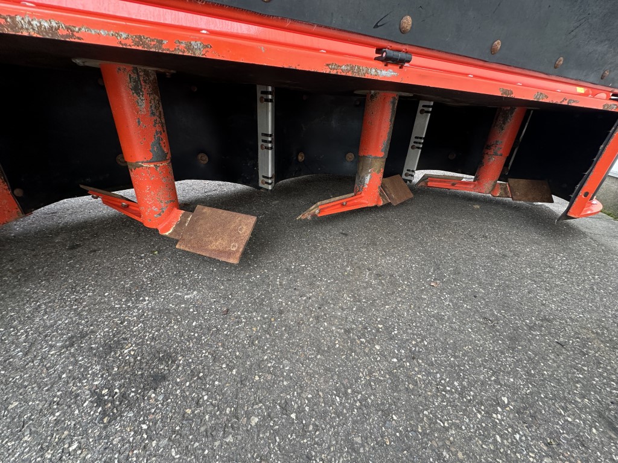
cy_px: 232
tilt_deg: -22.7
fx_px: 250
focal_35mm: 14
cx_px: 309
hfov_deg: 102.1
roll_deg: -4.0
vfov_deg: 85.7
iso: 100
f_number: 2.2
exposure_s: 1/99
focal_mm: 2.22
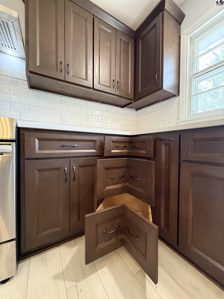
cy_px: 150
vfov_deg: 102.1
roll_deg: -1.0
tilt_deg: -1.1
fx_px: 121
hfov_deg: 85.7
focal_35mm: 14
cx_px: 112
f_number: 2.2
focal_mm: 2.22
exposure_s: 1/60
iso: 500
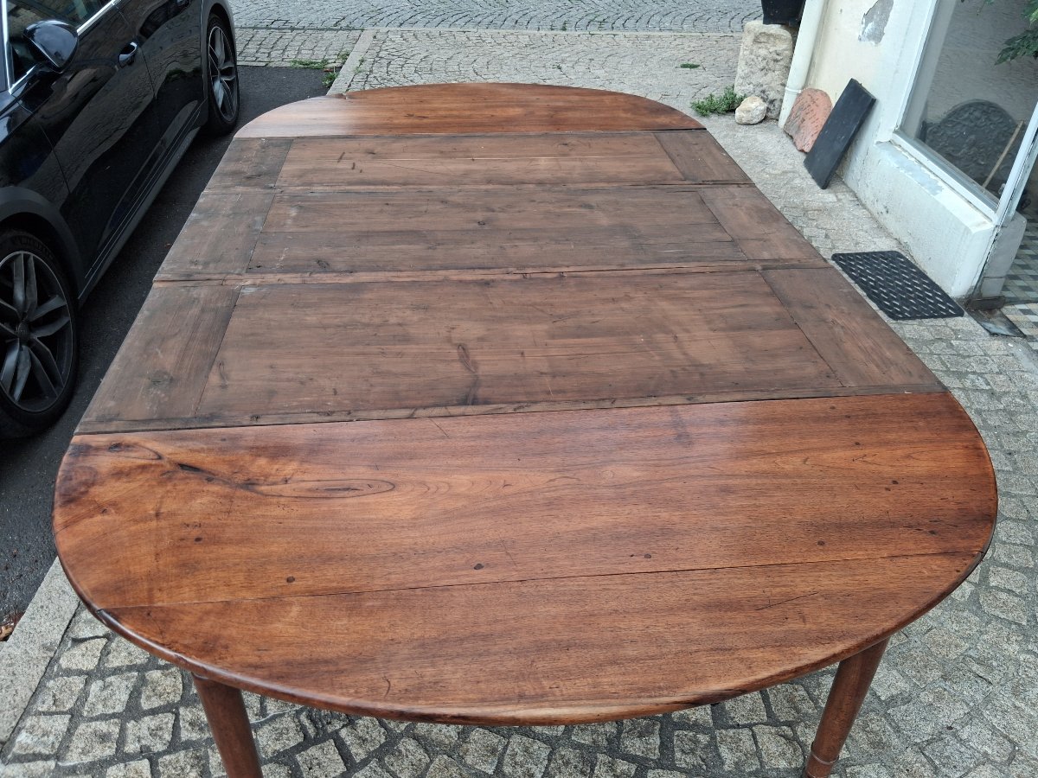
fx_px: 810
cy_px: 389
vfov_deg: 51.4
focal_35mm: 27
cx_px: 519
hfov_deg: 65.3
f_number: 1.8
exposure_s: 1/100
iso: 64
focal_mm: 4
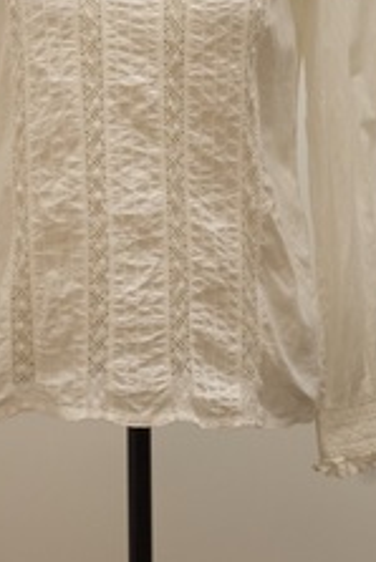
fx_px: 2268
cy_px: 86
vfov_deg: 14.0
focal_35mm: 145
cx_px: 141
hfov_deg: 9.5
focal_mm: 48
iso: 1600
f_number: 9
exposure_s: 1/100
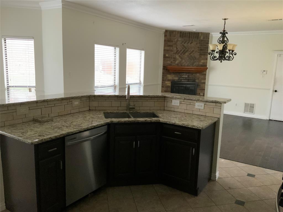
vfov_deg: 48.2
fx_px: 237
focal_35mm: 29
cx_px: 142
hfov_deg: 61.7
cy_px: 106
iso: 320
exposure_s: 1/30
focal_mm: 3
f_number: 1.8
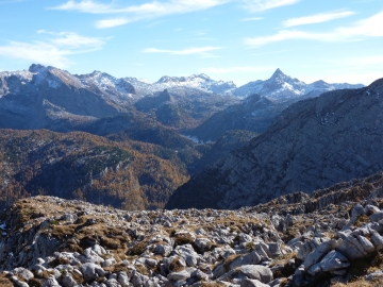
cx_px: 192
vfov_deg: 37.7
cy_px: 144
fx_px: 420
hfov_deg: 49.0
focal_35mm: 38
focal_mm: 6.8
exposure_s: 1/500
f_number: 3.8
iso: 100
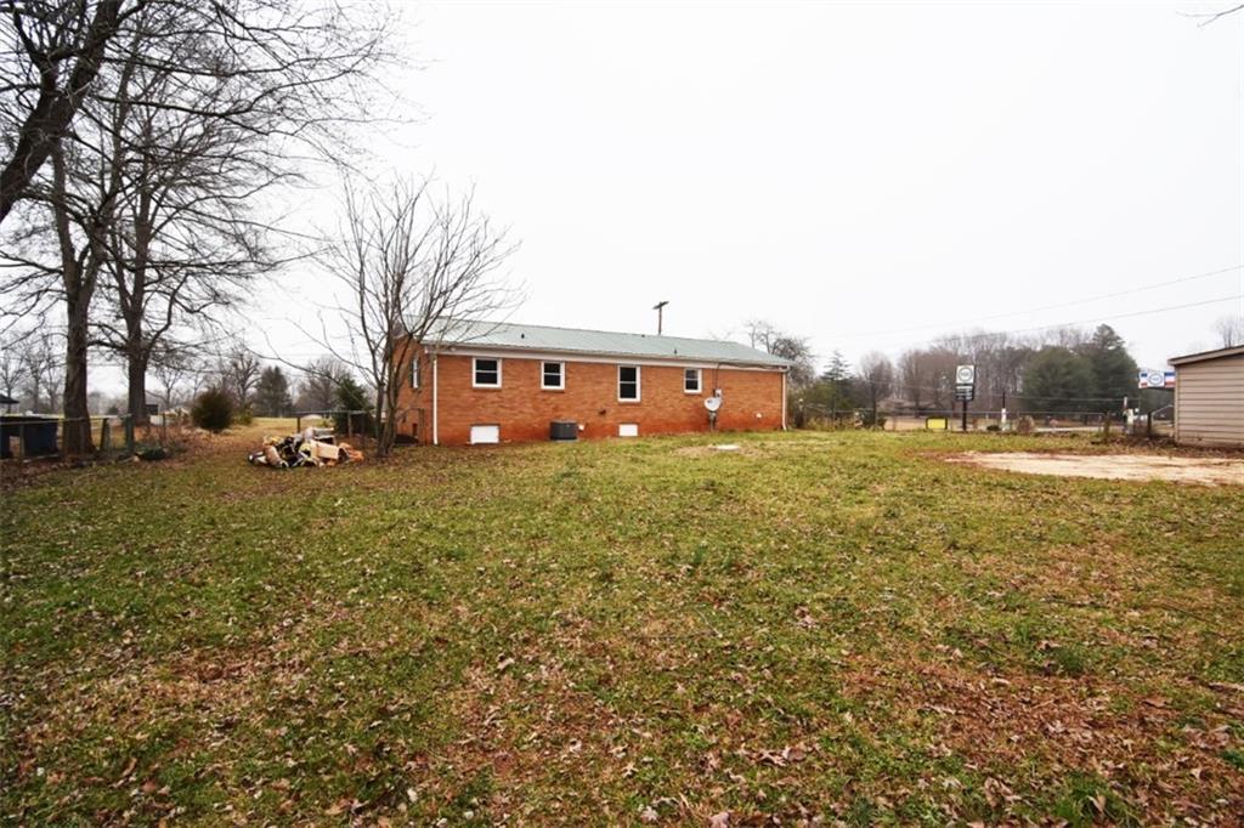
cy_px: 414
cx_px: 622
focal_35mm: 16
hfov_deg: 95.0
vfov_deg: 72.0
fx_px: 570
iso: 500
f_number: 8
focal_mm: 11
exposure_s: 1/500
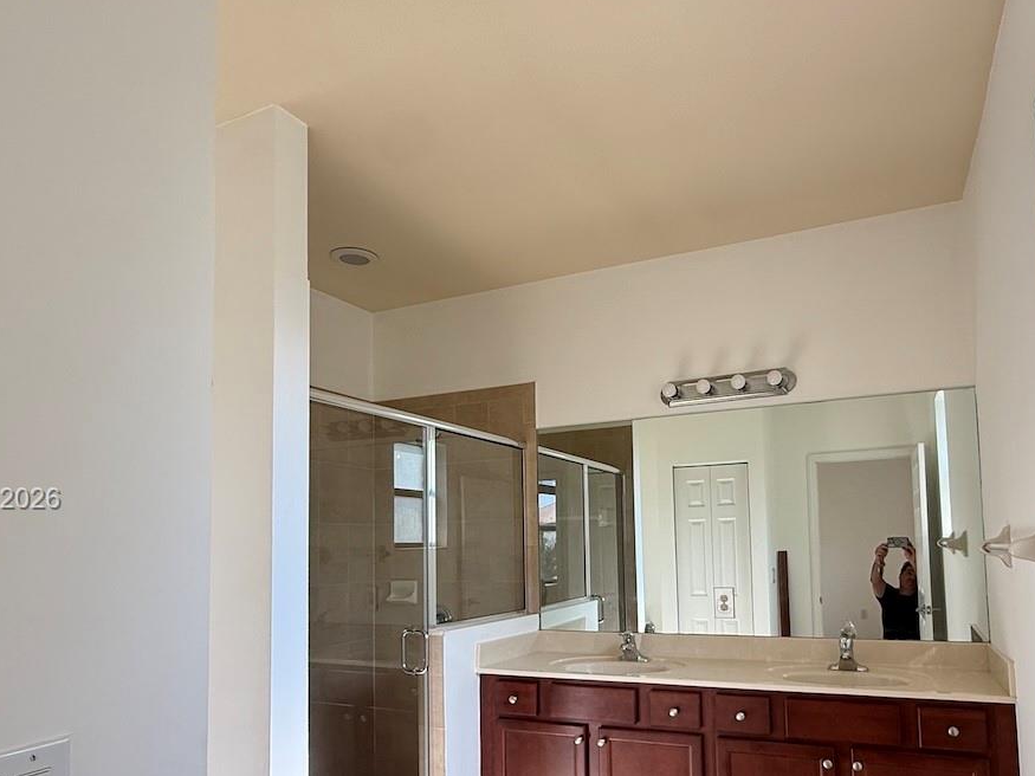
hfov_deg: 71.2
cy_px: 501
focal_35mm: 24
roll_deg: +1.7
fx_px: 717
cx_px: 591
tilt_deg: +4.7
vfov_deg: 55.9
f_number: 2.2
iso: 125
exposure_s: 1/99
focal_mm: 2.22
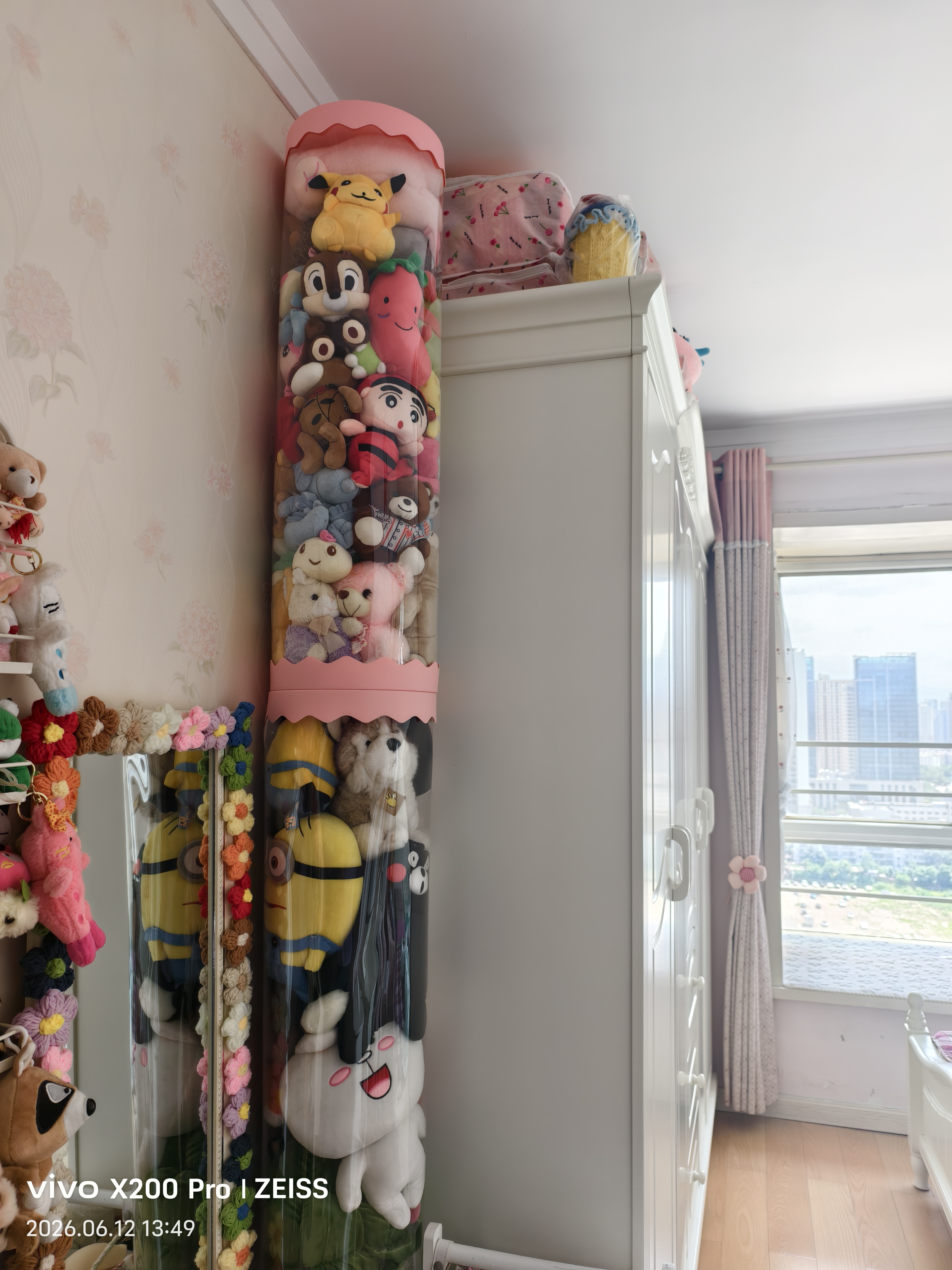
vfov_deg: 73.9
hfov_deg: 58.9
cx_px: 476
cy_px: 635
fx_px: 843
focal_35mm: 23
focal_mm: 6.54
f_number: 1.57
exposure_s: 1/139
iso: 72
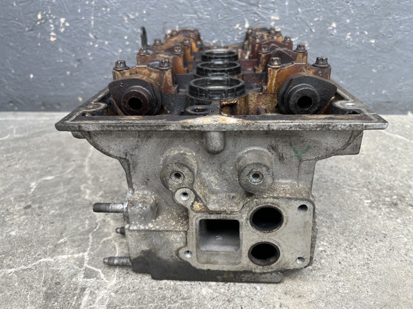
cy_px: 154
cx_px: 206
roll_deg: +0.1
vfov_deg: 53.0
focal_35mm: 26
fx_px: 310
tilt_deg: -24.0
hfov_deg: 67.3
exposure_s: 1/281
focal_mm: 5.1
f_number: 1.6
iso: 40
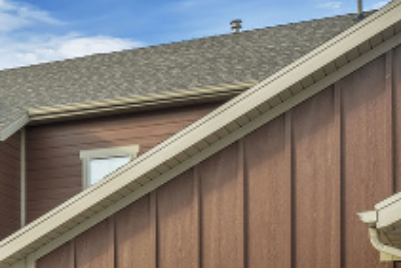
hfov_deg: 21.1
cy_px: 347
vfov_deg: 14.9
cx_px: -110
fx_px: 981
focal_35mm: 88
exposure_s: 1/40
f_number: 11
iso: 200
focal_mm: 29
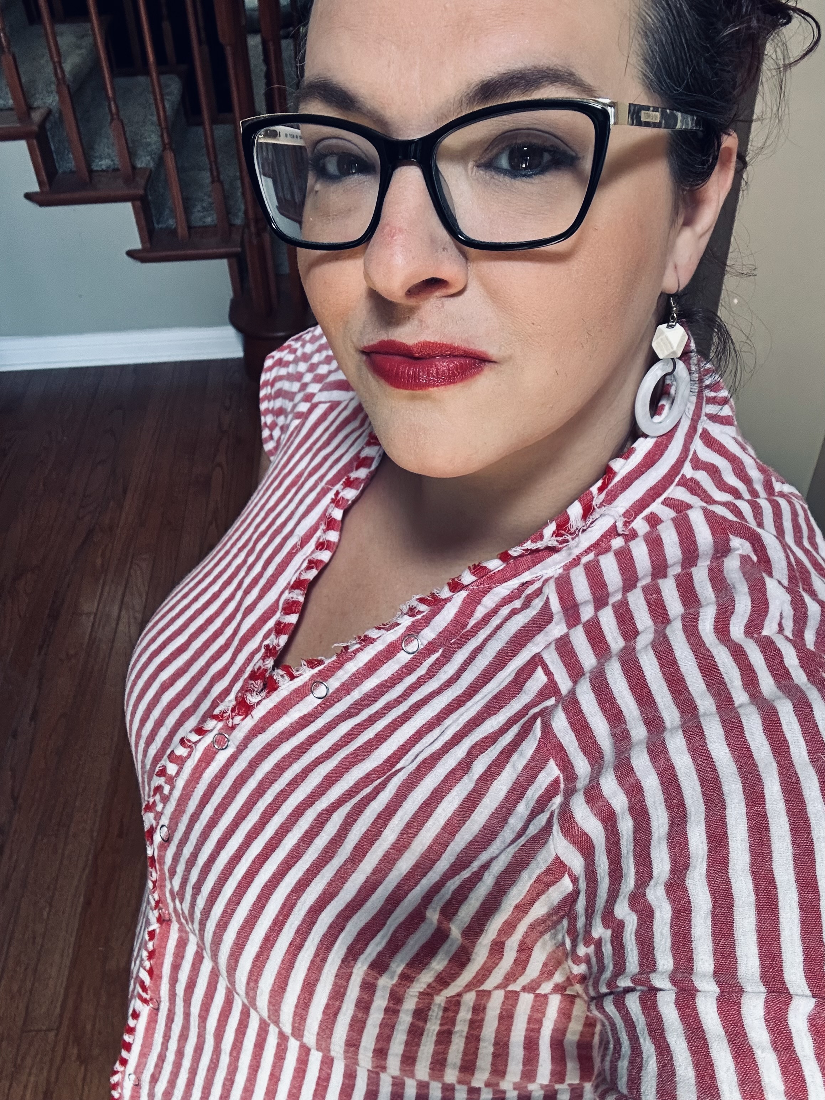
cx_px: 412
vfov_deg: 60.0
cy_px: 550
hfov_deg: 46.8
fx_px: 953
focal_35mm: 30
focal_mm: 2.69
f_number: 1.9
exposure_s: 1/60
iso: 80
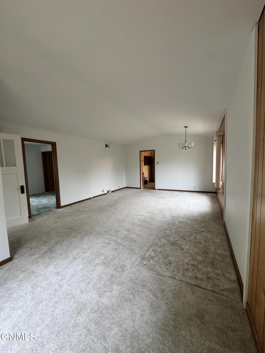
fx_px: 143
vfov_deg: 102.1
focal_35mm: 14
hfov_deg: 85.7
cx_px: 132
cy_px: 176
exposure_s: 1/99
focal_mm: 2.22
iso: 250
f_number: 2.2
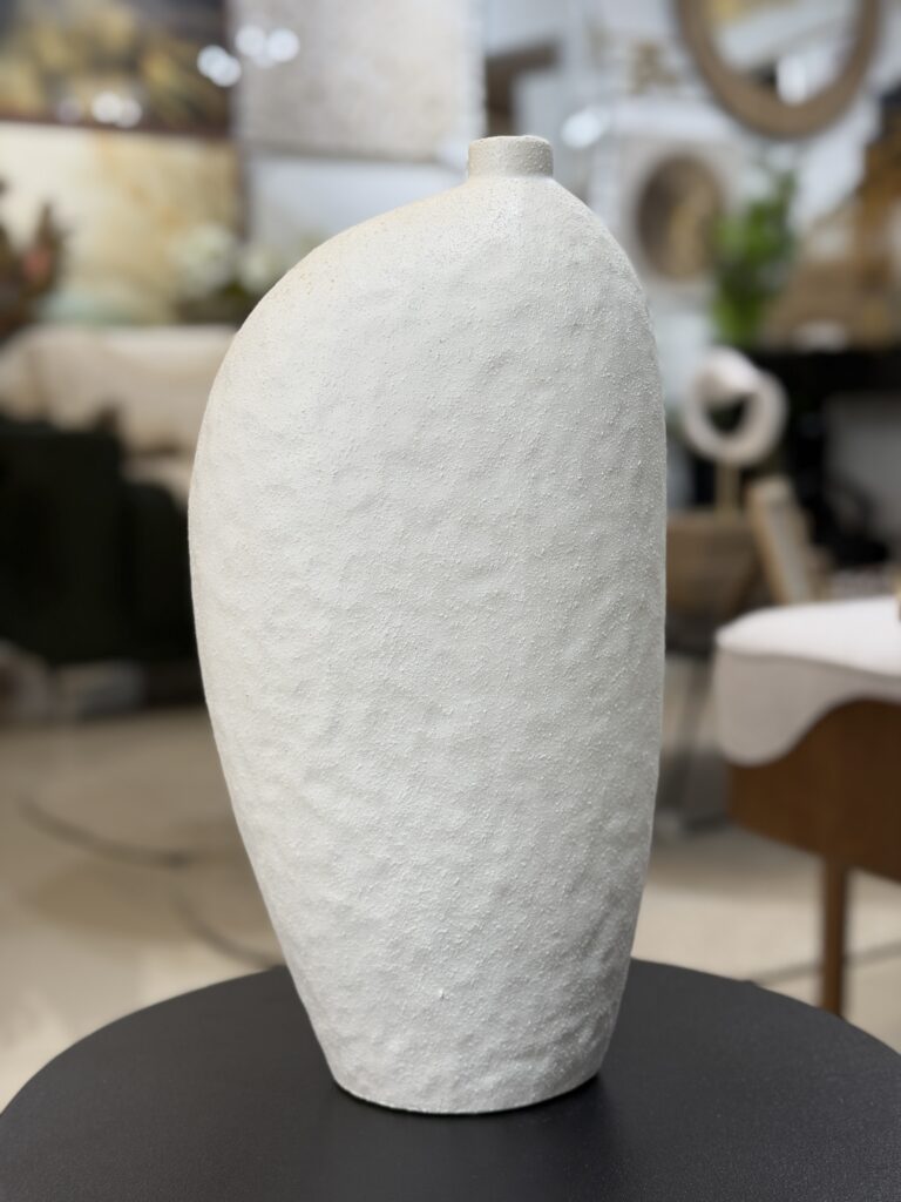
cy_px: 601
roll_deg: -1.0
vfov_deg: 39.7
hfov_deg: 30.3
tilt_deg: -6.8
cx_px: 450
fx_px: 1666
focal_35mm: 48
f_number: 1.78
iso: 64
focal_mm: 6.76
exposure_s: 1/60
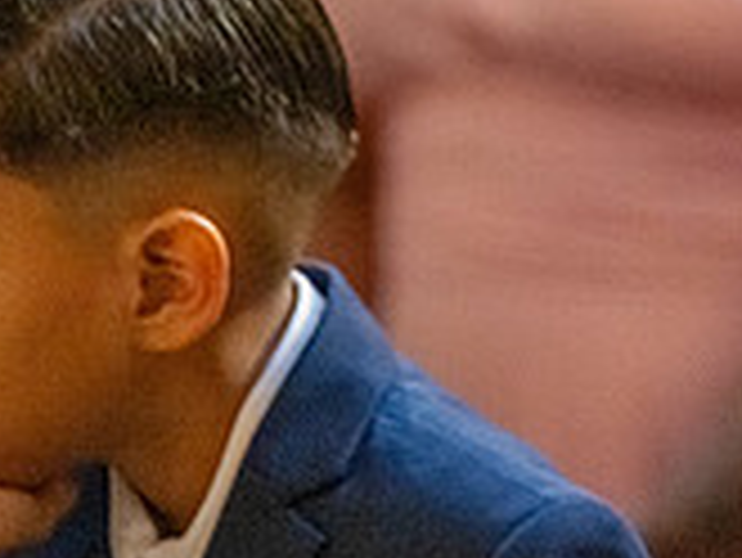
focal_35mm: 677
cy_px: -110
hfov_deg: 2.9
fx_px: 14522
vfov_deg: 2.2
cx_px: 1124
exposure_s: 1/200
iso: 2000
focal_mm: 200
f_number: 2.8
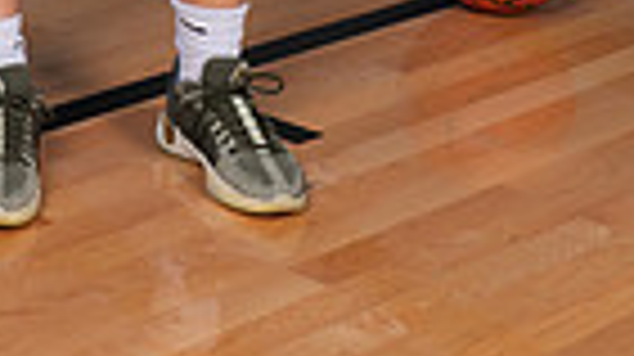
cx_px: 171
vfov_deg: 6.5
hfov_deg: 12.4
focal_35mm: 174
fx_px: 2922
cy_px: -599
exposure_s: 1/320
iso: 500
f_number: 7.1
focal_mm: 52
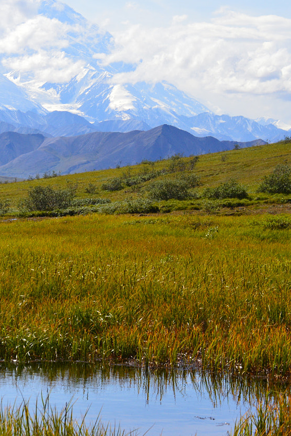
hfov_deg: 8.5
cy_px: 217
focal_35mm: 158
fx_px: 1914
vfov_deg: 13.0
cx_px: -104
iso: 280
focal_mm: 55
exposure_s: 1/500
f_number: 11
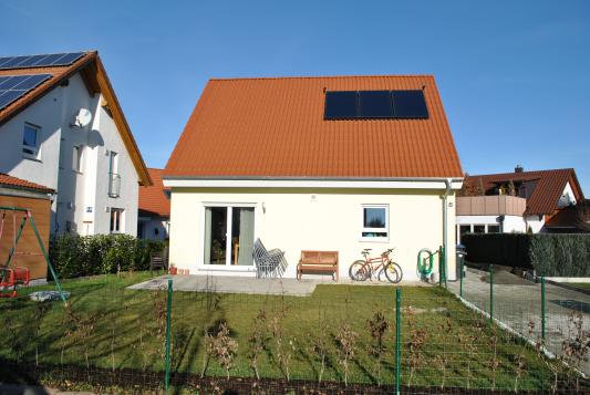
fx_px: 443
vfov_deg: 48.1
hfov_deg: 67.3
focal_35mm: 27
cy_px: 198
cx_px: 295
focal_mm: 18
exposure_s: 1/400
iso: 100
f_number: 8
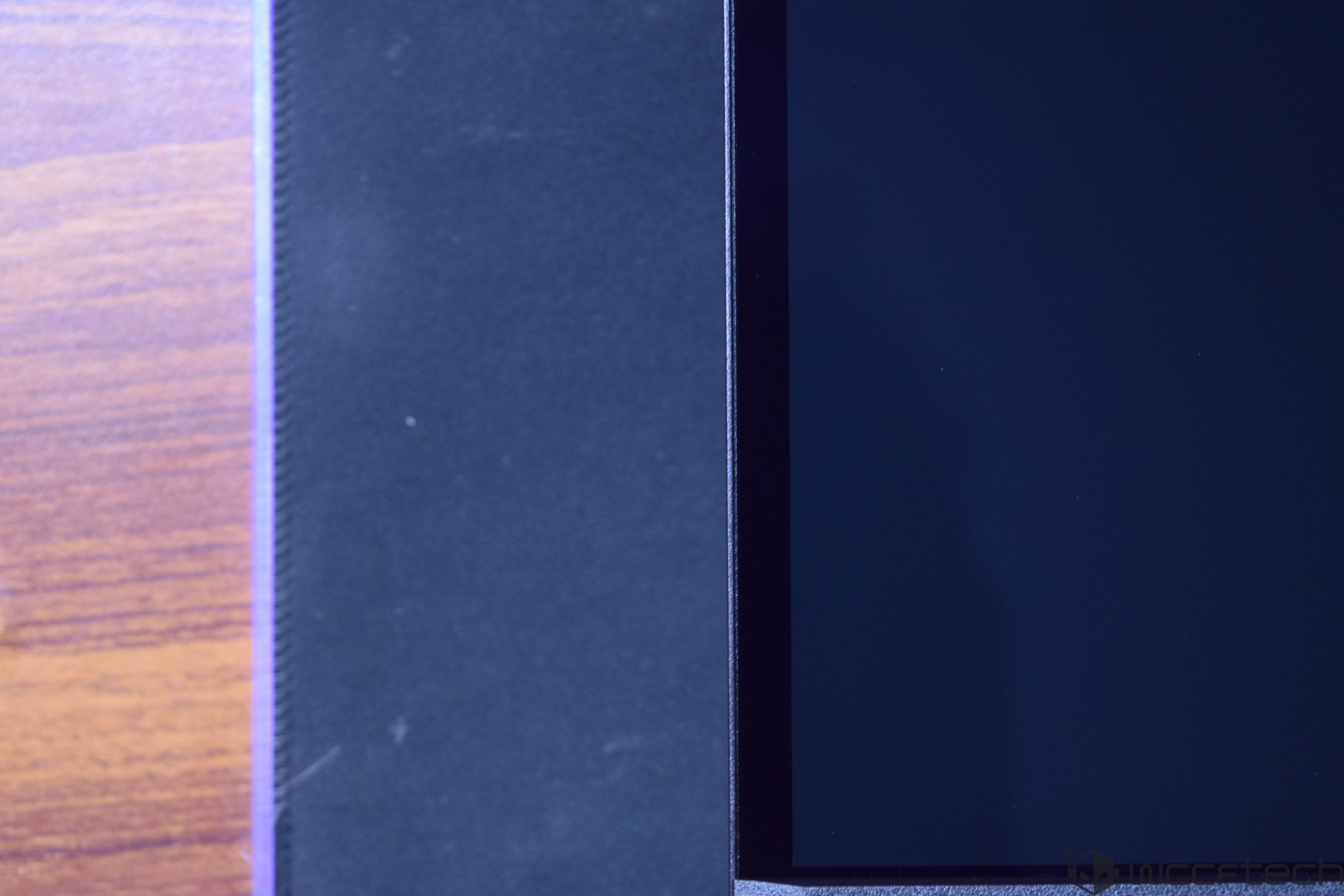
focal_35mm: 82
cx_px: 672
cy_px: 448
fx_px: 3080
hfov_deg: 24.6
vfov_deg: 16.6
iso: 1600
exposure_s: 1/10
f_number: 5.6
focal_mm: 55
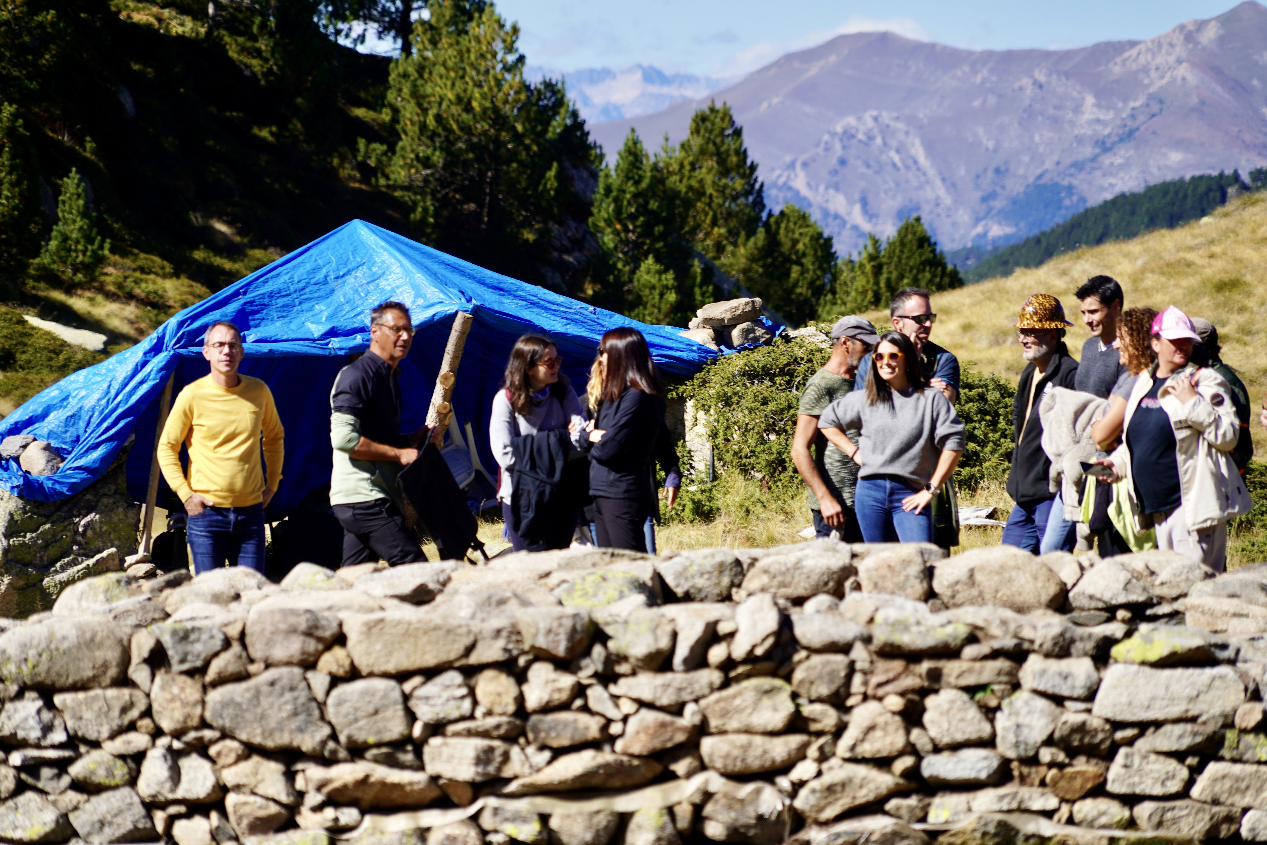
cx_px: 634
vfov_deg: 5.7
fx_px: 8446
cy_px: 422
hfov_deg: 8.6
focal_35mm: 240
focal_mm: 240
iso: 100
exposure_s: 1/320
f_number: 7.1
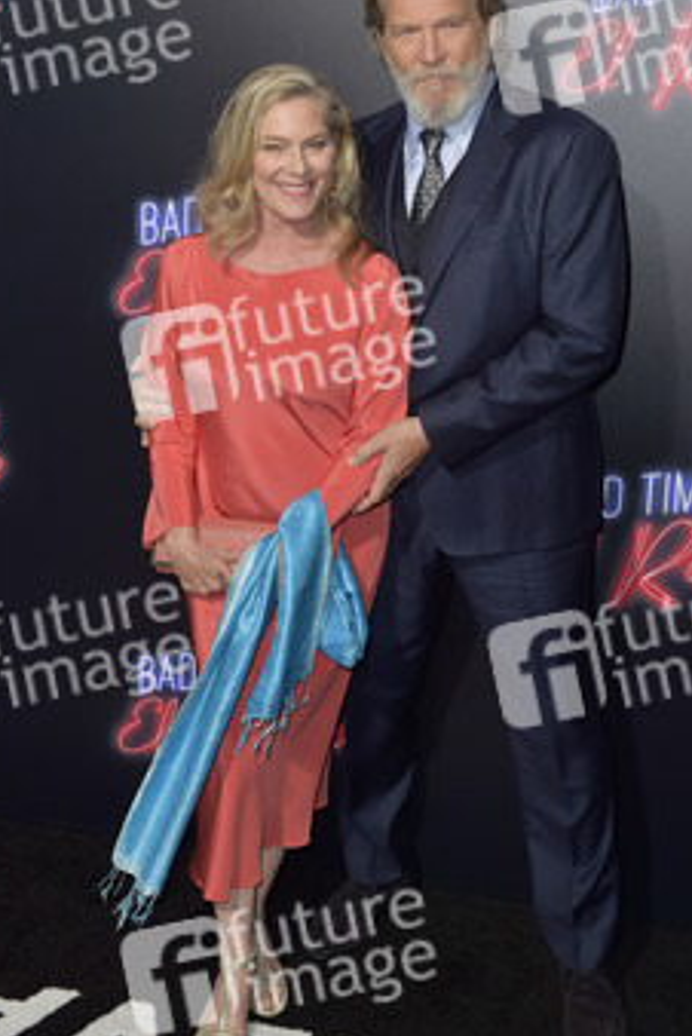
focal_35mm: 52
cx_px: 369
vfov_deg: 38.2
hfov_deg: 26.0
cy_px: 503
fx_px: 1496
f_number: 6.3
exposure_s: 1/250
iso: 250
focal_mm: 44
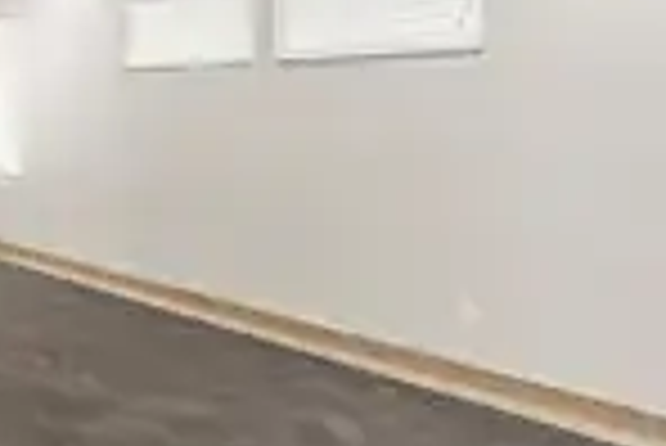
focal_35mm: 46
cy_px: 106
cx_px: -90
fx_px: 852
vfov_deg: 28.8
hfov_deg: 35.6
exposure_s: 1/1.25
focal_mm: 17
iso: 400
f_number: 8
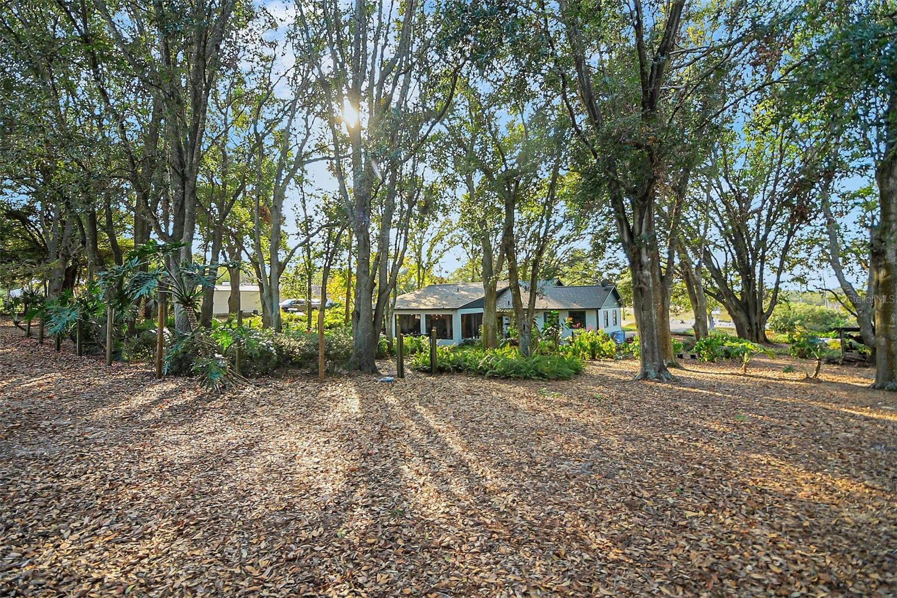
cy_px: 299
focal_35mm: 15
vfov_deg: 77.3
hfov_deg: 100.4
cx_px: 448
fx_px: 374
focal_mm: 10
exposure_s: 1/160
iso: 200
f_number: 4.5
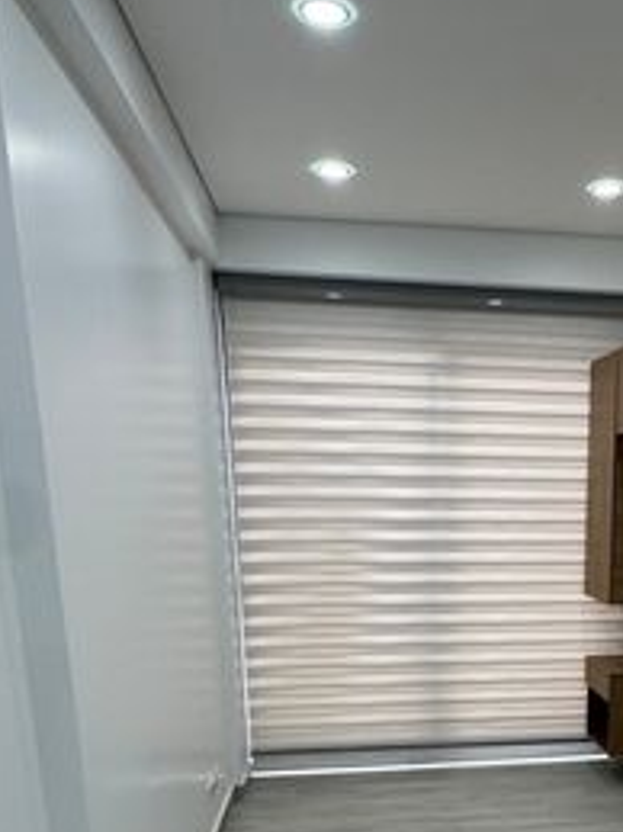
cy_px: 712
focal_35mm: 36
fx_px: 865
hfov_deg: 38.0
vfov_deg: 47.4
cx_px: 507
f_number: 2.2
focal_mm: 2.22
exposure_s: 1/120
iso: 100
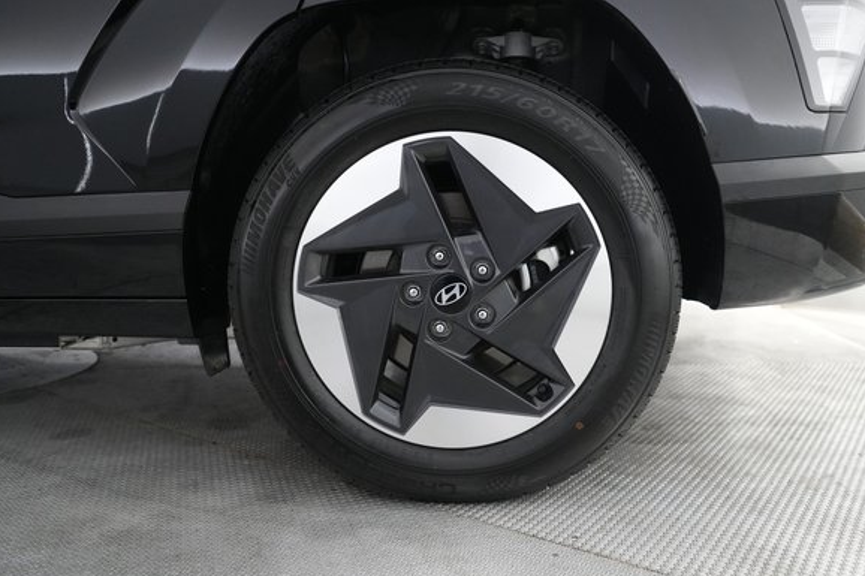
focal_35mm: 31
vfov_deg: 42.3
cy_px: 293
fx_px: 745
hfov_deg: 60.2
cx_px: 462
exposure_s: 1/160
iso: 5000
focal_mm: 28
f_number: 2.8
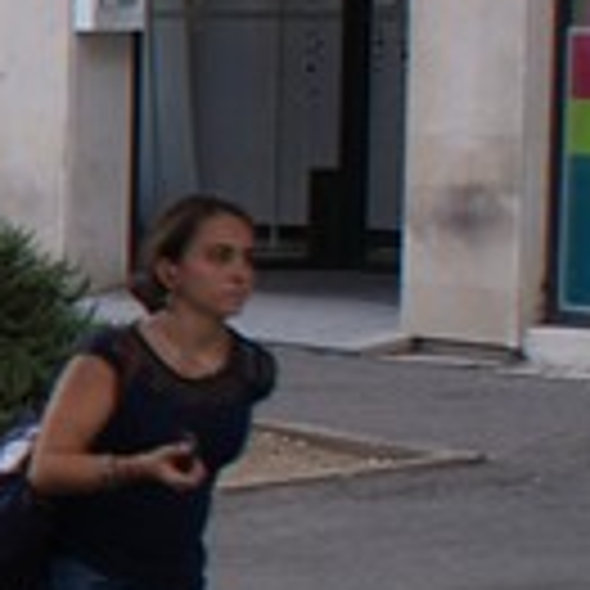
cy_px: 390
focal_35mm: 220
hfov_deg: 6.9
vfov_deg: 8.0
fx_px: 4242
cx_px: -1333
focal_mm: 22
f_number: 8
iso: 100
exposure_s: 1/60
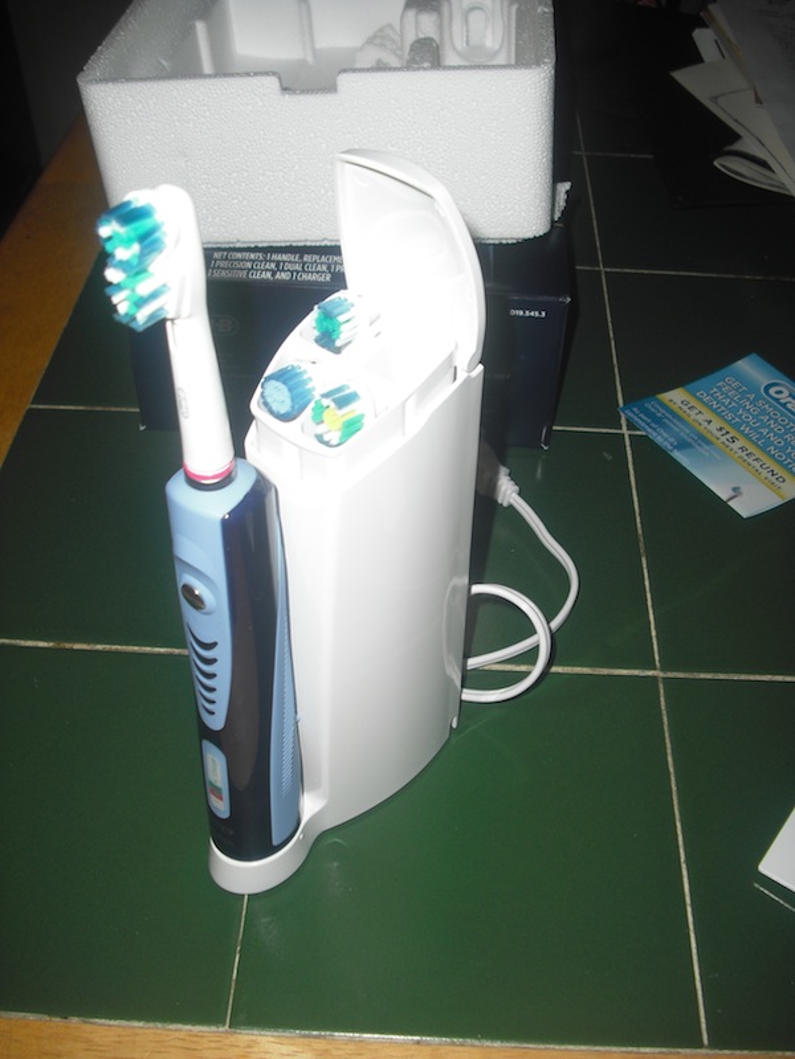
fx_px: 1164
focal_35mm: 38
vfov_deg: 49.0
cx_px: 398
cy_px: 530
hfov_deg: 37.7
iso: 64
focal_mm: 6.2
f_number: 2.8
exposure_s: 1/60
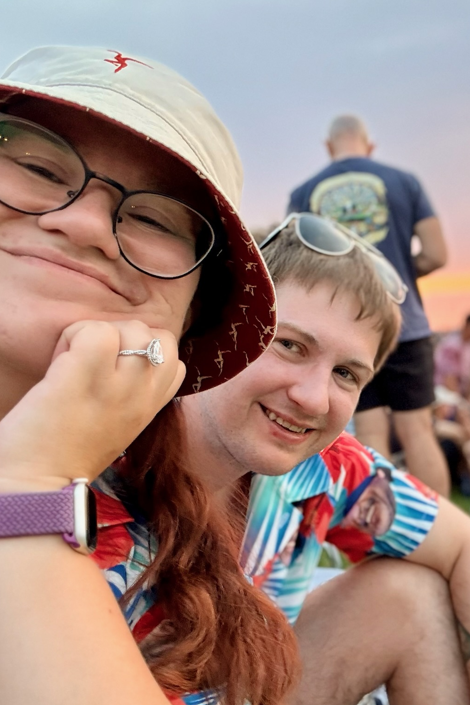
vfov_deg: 46.4
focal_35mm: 42
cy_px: 356
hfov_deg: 30.5
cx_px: 420
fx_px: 822
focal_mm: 2.69
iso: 160
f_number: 1.9
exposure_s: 1/60
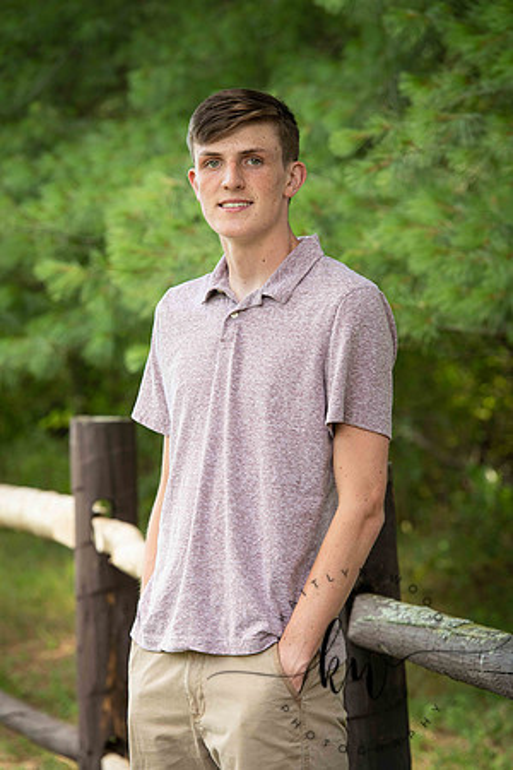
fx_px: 3420
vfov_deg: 12.8
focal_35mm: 160
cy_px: 385
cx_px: 256
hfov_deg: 8.6
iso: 500
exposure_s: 1/200
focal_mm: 160
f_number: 6.3
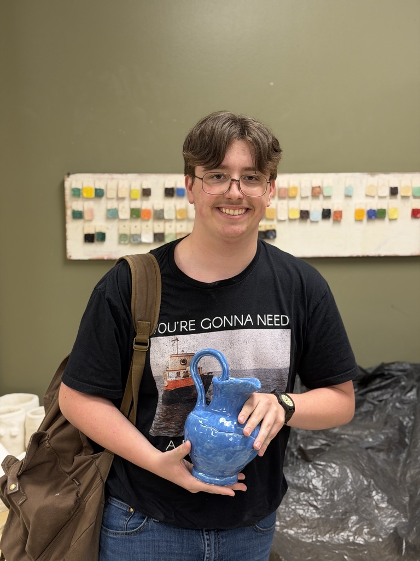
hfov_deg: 30.3
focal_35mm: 48
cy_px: 280
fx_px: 777
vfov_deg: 39.7
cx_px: 210
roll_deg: -0.5
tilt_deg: -9.8
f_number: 1.78
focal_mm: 6.76
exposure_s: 1/60
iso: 160
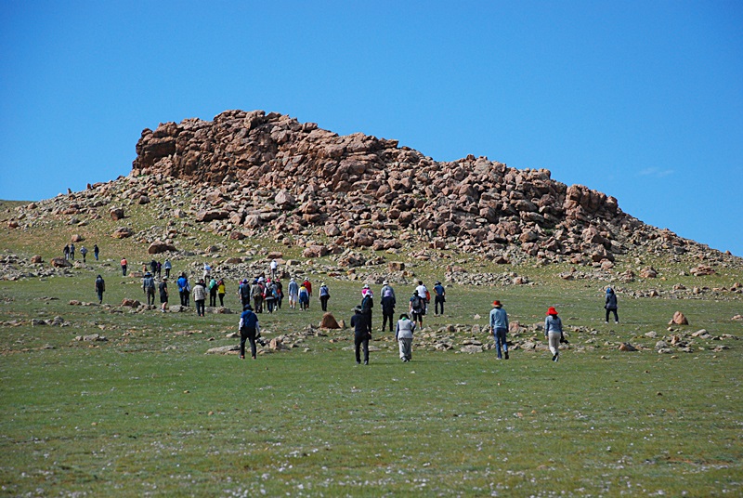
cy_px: 249
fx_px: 2635
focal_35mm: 128
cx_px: 372
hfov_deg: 16.0
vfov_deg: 10.8
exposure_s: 1/2000
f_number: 5.6
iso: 400
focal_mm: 85
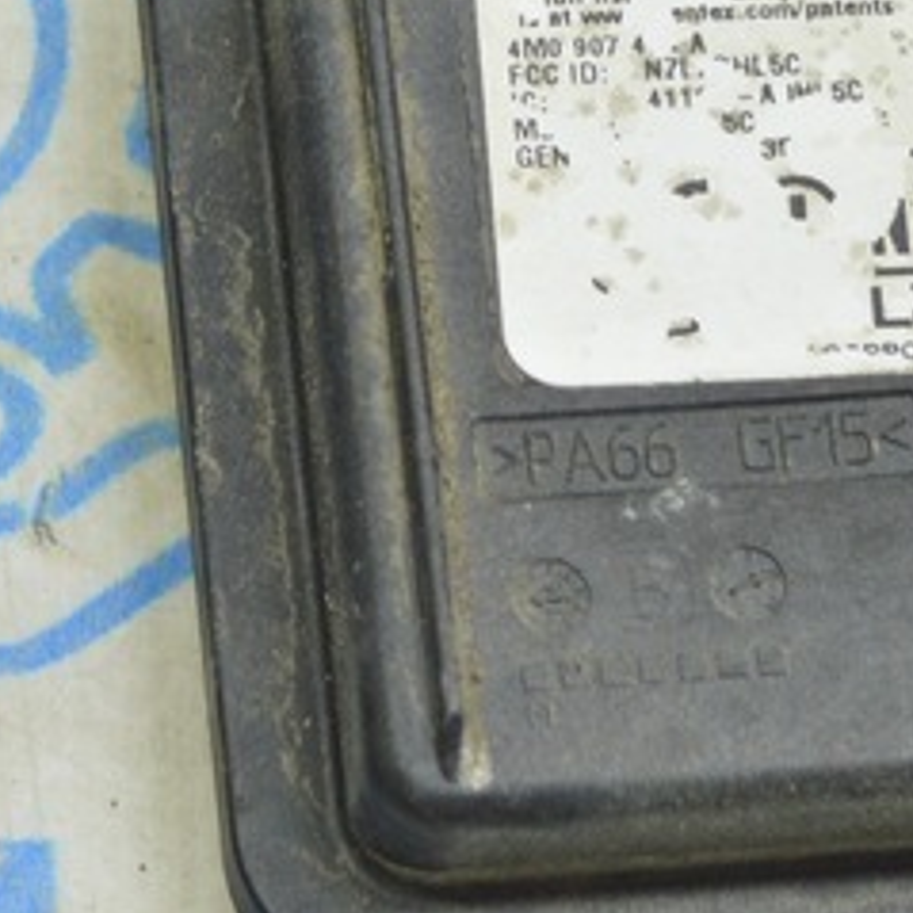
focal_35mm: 218
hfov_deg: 8.0
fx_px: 6505
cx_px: -111
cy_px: 208
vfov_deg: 8.0
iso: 400
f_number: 5.6
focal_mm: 40
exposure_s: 1/20
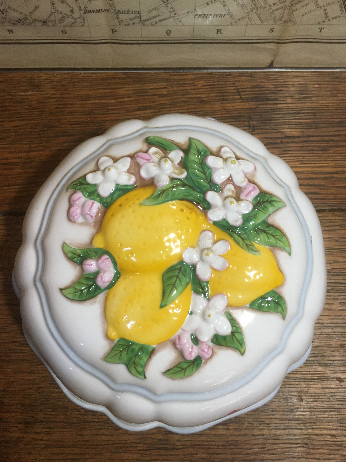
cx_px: 173
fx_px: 386
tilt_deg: -78.9
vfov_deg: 61.7
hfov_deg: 48.2
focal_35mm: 29
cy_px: 231
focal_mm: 4.15
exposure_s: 1/33
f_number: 2.2
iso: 160
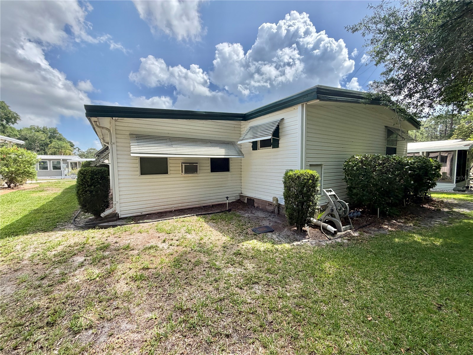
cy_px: 178
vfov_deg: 85.7
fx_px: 191
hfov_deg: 102.1
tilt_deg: -4.0
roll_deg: +0.4
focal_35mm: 14
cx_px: 236
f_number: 2.2
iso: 40
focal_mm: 2.22
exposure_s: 1/770
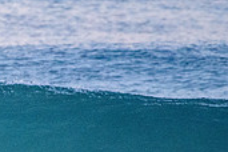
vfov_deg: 0.8
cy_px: 213
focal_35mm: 1700
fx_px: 10766
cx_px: -97
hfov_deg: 1.2
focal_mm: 500
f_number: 5.6
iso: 5000
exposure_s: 1/500
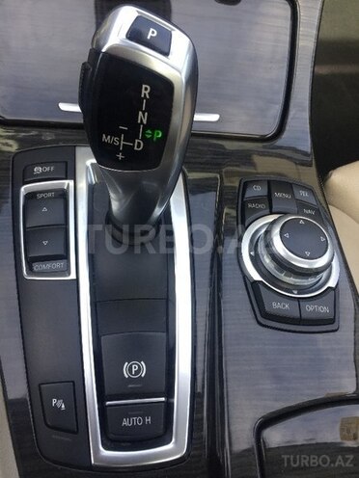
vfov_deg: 61.7
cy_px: 239
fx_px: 401
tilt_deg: -65.8
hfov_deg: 48.2
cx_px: 180
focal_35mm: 29
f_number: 2.2
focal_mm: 4.15
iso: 32
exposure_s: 1/100
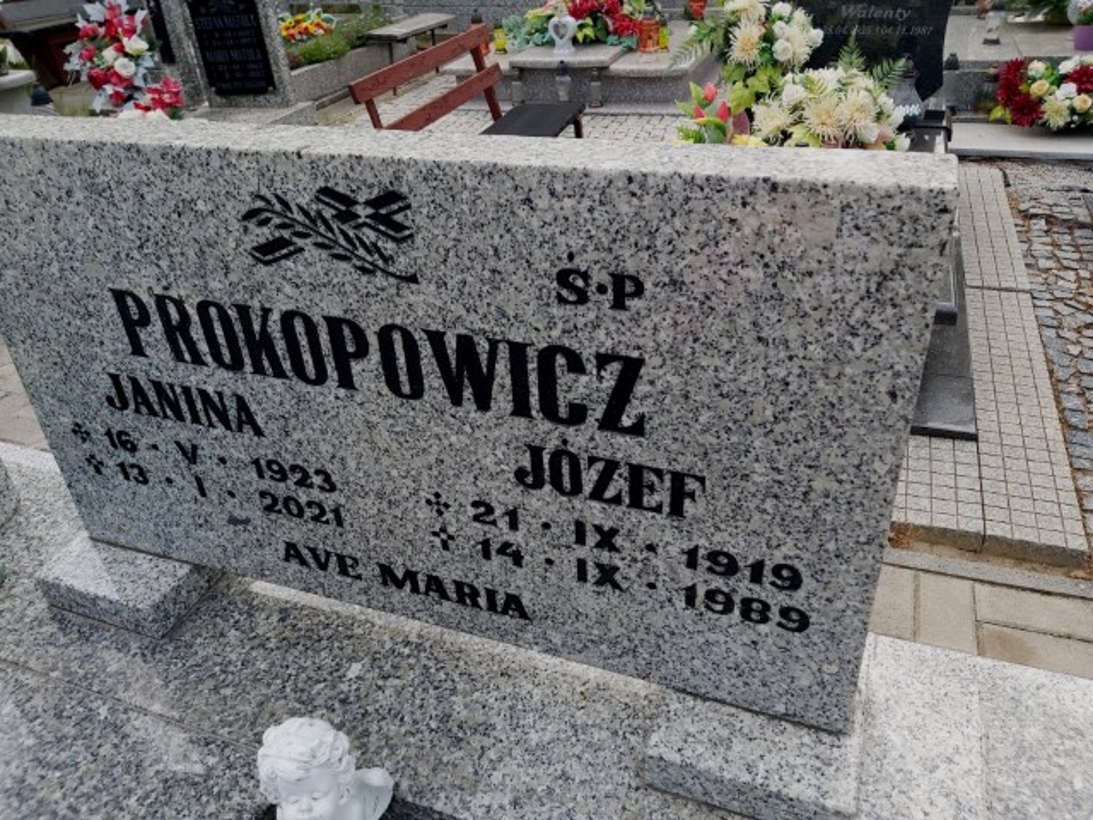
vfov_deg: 53.1
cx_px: 546
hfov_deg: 67.3
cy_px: 410
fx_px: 821
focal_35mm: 26
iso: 64
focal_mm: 3.92
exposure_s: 1/795
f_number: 1.7
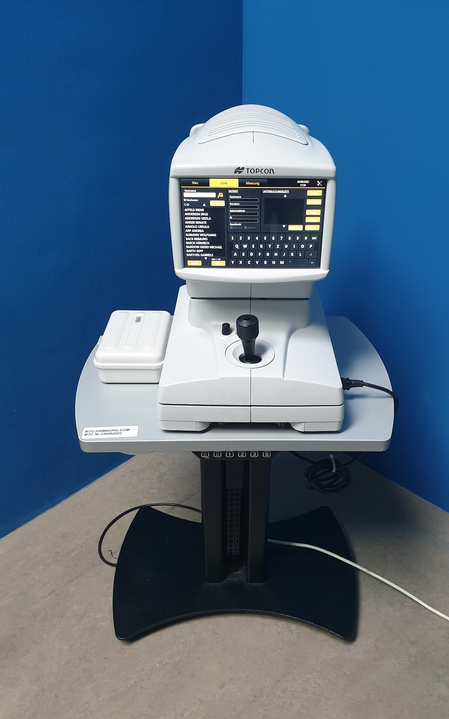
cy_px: 363
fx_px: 548
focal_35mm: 28
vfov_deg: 66.5
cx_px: 240
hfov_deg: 44.5
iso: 250
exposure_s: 1/33
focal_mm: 4.3
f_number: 2.4
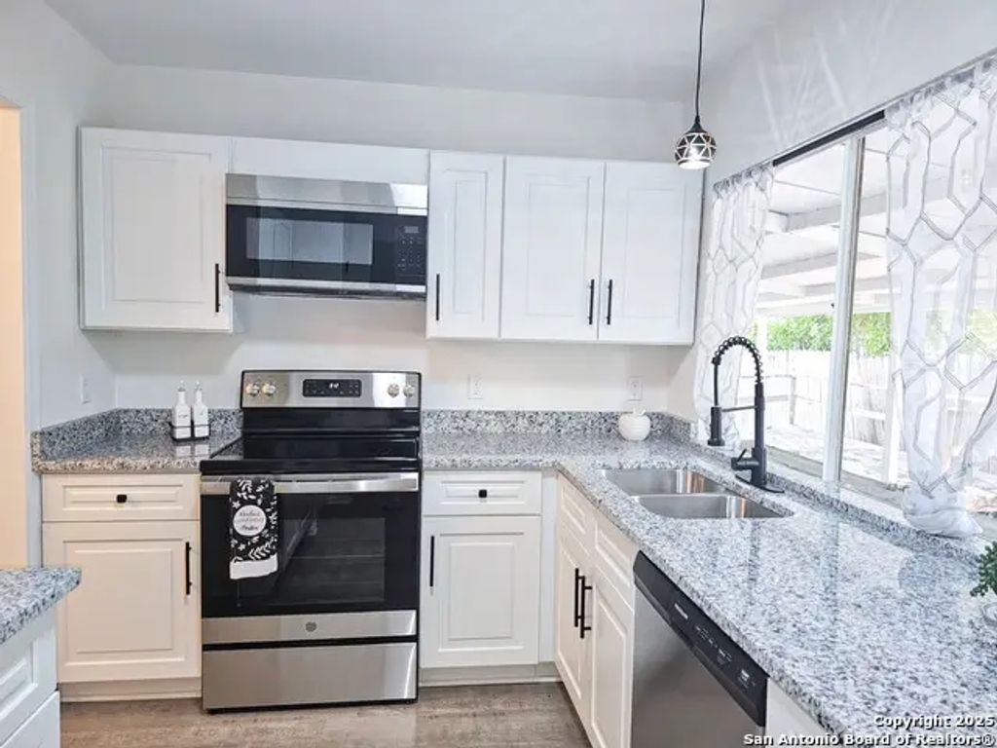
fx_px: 662
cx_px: 498
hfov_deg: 73.9
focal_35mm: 23
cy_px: 374
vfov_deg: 58.9
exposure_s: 1/60
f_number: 1.7
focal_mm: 6.3
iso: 125
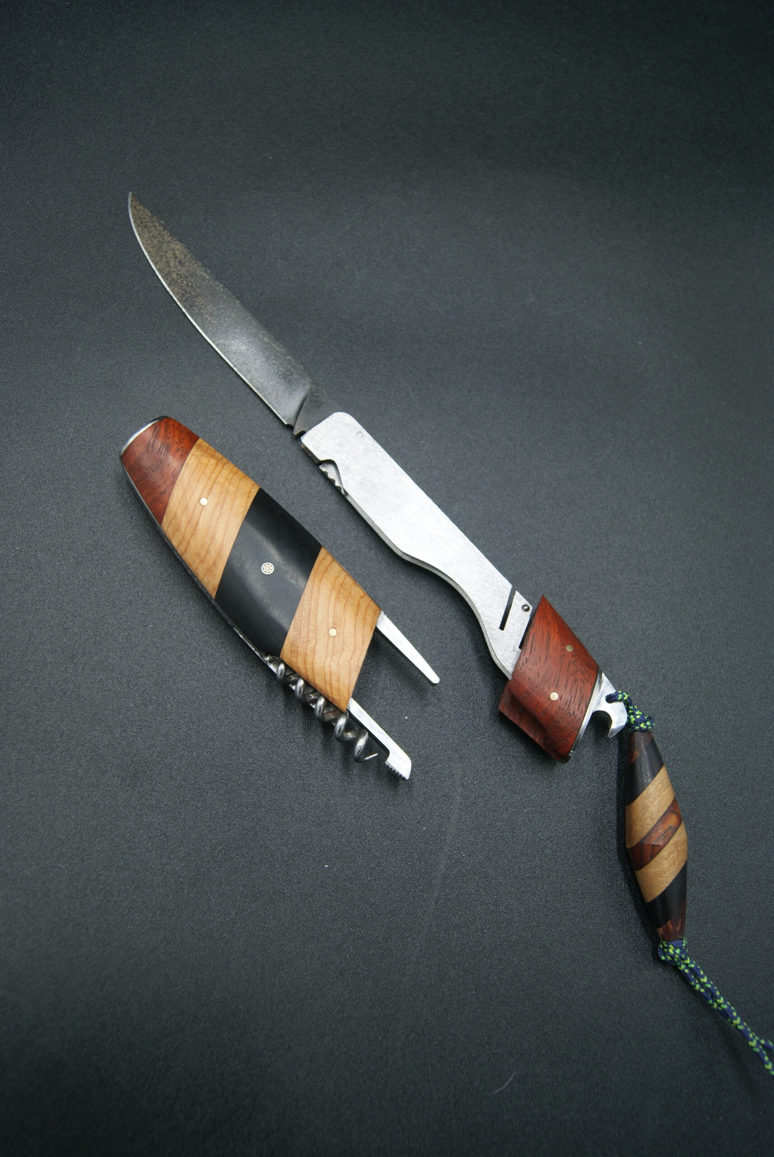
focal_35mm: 30
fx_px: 965
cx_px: 387
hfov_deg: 43.7
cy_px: 578
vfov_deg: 61.9
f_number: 5.6
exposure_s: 1/50
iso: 100
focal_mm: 20
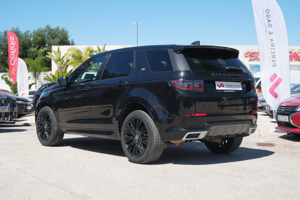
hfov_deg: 36.9
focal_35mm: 54
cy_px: 100
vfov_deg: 25.1
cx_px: 150
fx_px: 450
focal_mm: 36.3
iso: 160
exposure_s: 1/200
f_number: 9
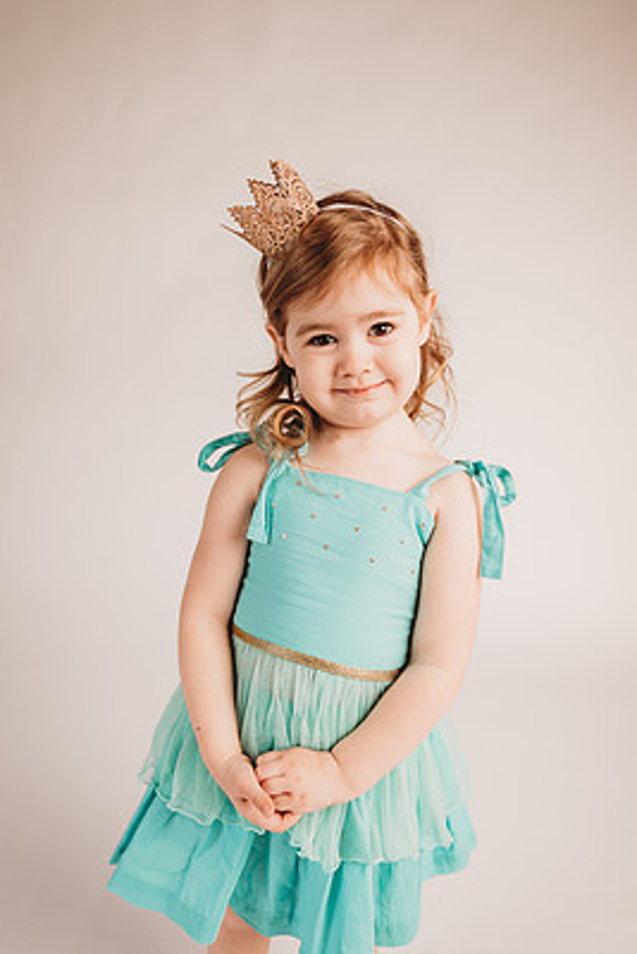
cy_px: 467
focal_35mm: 27
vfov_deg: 67.4
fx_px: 716
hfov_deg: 47.9
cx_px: 284
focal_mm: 24
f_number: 2.5
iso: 100
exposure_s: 1/160
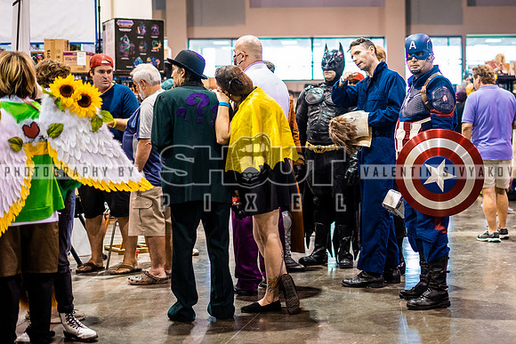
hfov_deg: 28.6
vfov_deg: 19.5
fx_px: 1002
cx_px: 353
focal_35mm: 70
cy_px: 164
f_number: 1.8
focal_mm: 50
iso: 1000
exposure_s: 1/250
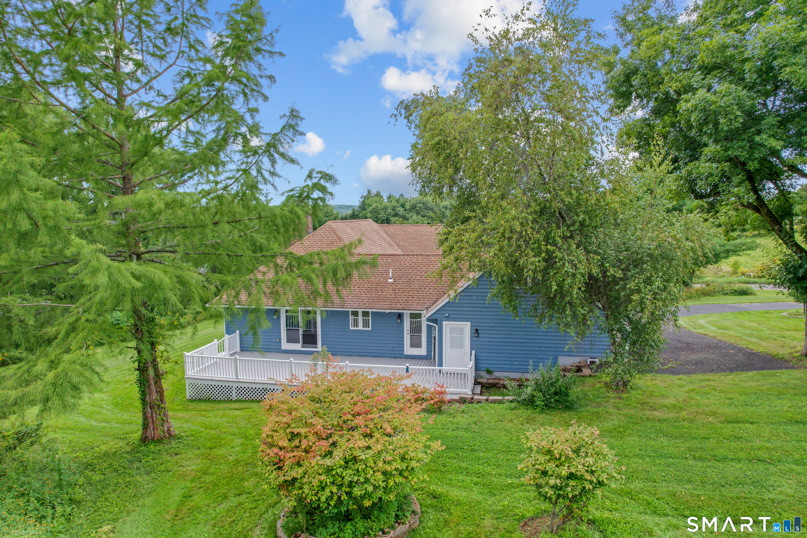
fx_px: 493
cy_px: 269
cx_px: 404
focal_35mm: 22
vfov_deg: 57.2
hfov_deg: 78.6
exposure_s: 1/350
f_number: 2.8
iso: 110
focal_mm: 8.38
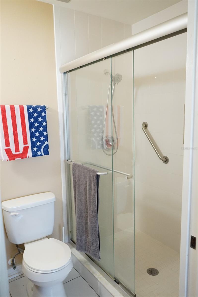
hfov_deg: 46.4
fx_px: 231
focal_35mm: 28
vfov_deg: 65.5
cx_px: 99
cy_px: 148
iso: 6400
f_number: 5
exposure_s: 1/60
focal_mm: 28
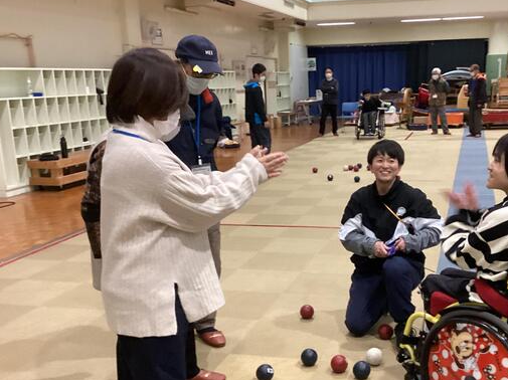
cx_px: 320
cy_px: 248
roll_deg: -0.3
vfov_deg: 33.3
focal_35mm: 43
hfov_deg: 43.5
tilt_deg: -17.4
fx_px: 631
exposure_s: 1/60
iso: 400
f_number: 2.4
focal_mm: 3.3
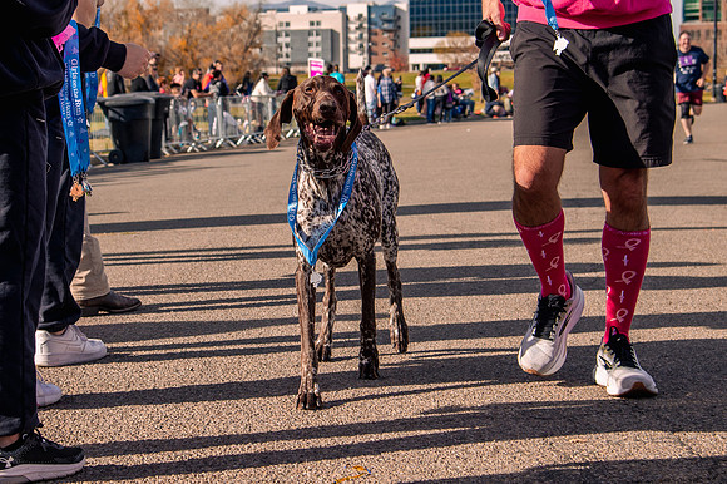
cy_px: 171
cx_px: 264
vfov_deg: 16.1
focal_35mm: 85
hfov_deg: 23.9
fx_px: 1708
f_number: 5.6
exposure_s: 1/640
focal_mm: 46
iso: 200
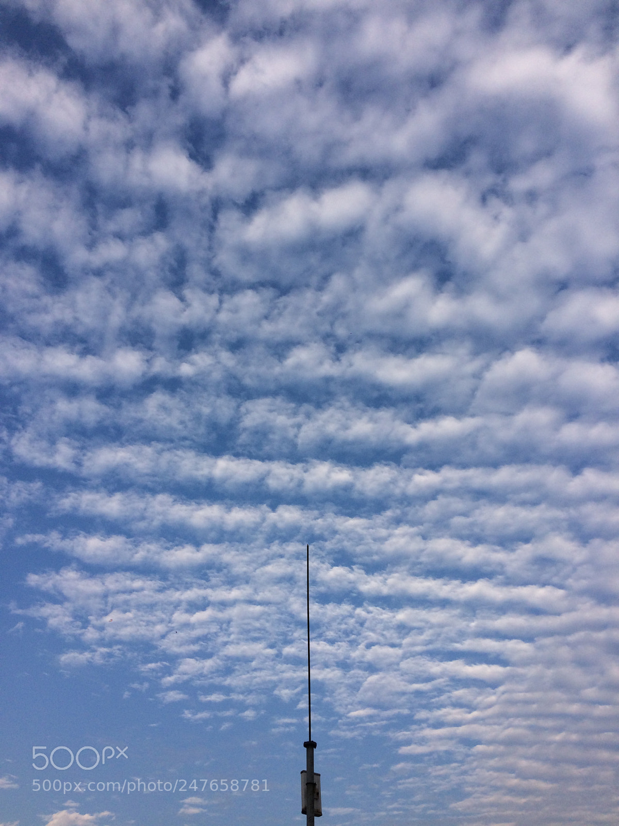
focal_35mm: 29
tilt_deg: +44.3
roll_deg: +0.4
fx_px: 691
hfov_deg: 48.2
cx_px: 310
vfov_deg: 61.7
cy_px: 413
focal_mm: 4.15
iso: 32
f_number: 2.2
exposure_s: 1/1208
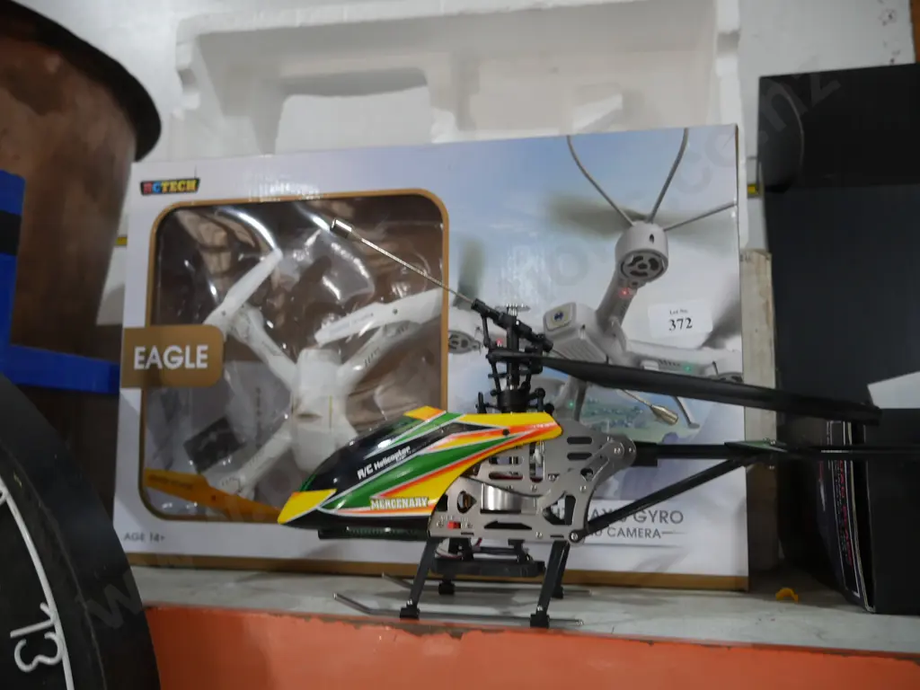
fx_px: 744
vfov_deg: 49.7
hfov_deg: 63.4
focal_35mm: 28
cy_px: 345
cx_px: 460
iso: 640
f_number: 3.5
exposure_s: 1/60
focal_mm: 14
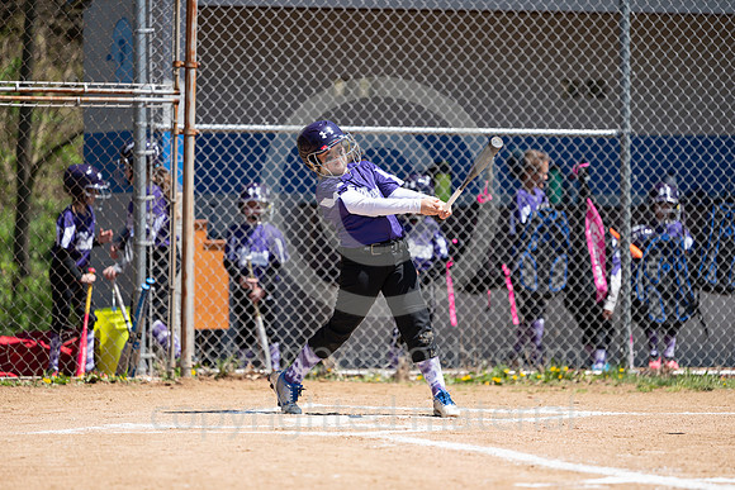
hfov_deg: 10.3
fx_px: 4084
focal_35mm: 200
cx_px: 368
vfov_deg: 6.9
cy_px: 245
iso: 200
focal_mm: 200
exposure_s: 1/2500
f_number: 3.2
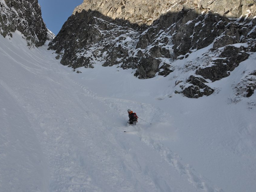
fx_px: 200
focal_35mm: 27
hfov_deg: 65.0
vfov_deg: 51.3
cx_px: 108
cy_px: 97
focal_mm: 16
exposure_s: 1/250
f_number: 13
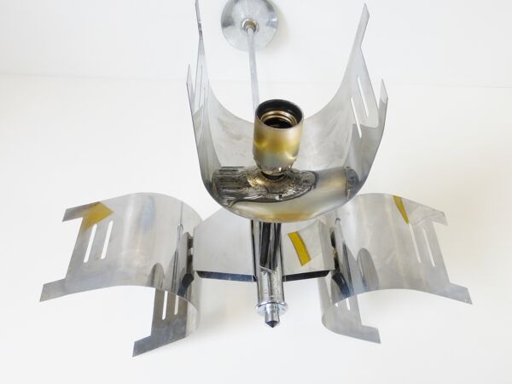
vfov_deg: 45.4
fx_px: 459
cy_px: 192
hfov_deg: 58.4
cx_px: 256
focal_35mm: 31
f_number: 3.6
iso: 160
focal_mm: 5.4
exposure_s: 1/60
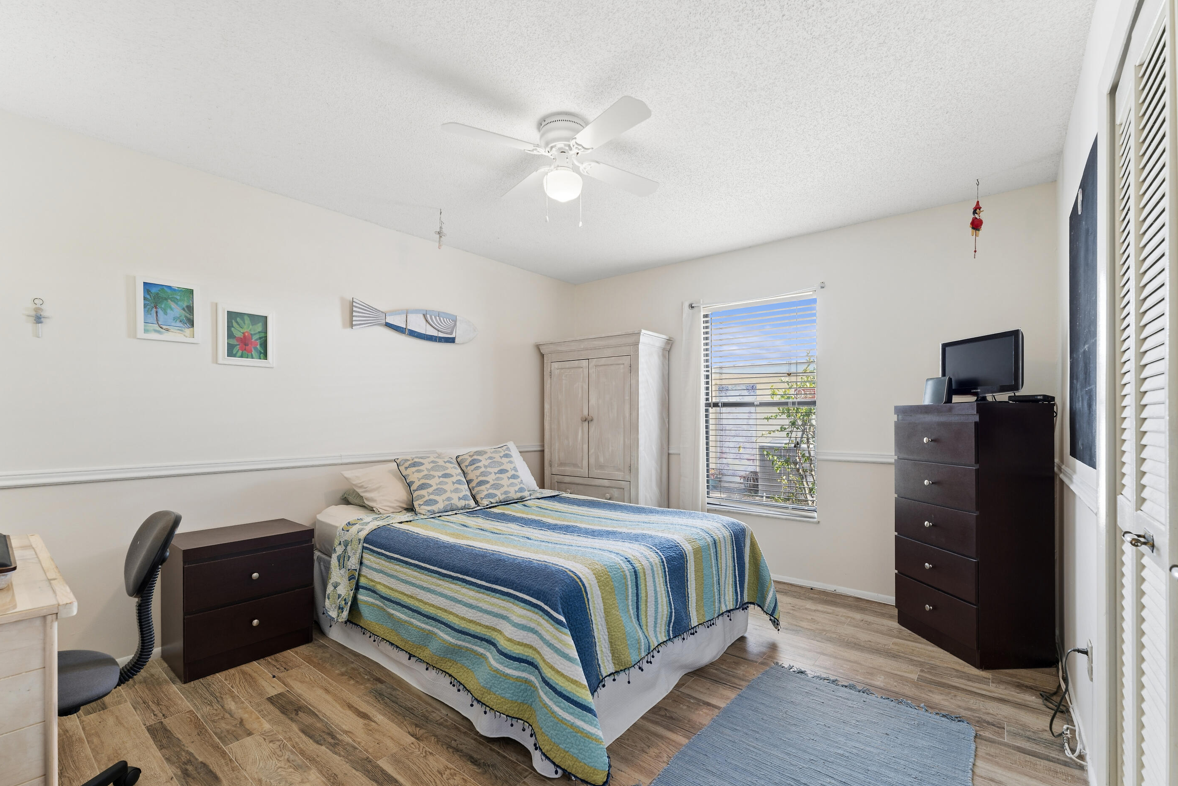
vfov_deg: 77.3
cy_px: 408
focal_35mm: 15
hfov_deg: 100.4
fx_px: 491
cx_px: 586
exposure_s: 1/3.33
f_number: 8
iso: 200
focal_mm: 14
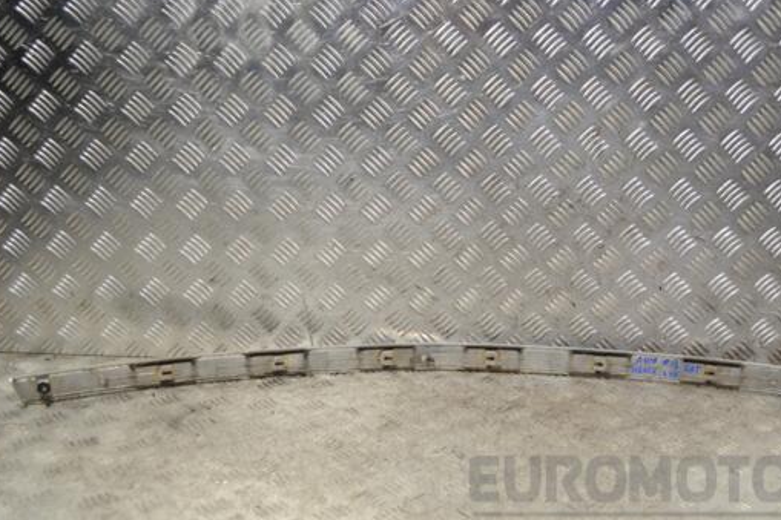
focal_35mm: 46
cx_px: 440
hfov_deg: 42.7
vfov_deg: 29.2
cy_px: 275
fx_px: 998
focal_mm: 26
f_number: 4.2
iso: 160
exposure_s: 1/30
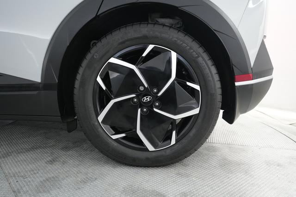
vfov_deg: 46.4
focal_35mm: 28
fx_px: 230
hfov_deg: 65.5
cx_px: 148
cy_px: 98
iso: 5000
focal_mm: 28
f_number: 2.8
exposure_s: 1/160
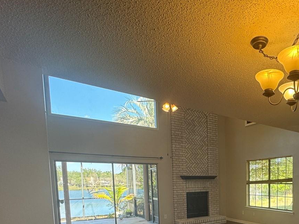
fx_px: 225
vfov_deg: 47.8
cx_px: 231
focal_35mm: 26
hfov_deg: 62.7
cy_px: 200
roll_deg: +0.6
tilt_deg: -4.9
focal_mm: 2.22
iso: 125
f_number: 2.2
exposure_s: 1/120
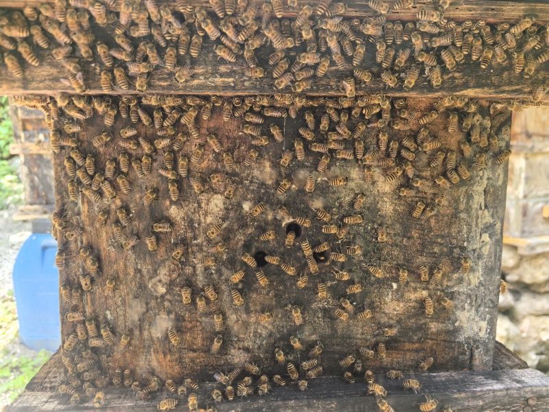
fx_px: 428
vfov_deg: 51.4
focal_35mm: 27
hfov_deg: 65.3
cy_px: 206
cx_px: 274
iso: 50
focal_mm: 5.75
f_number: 2
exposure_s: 1/165
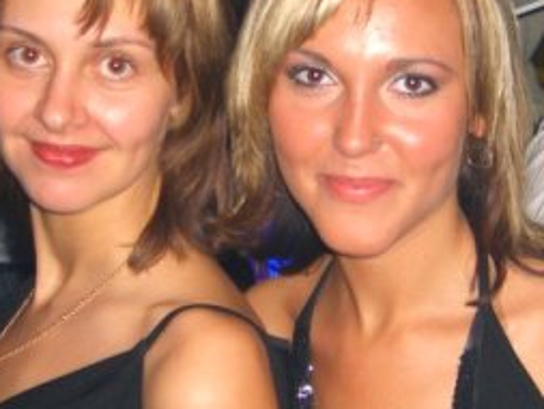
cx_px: 295
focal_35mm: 109
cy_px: 222
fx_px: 1714
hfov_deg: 18.0
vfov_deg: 13.6
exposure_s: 1/60
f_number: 3.1
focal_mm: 9.5
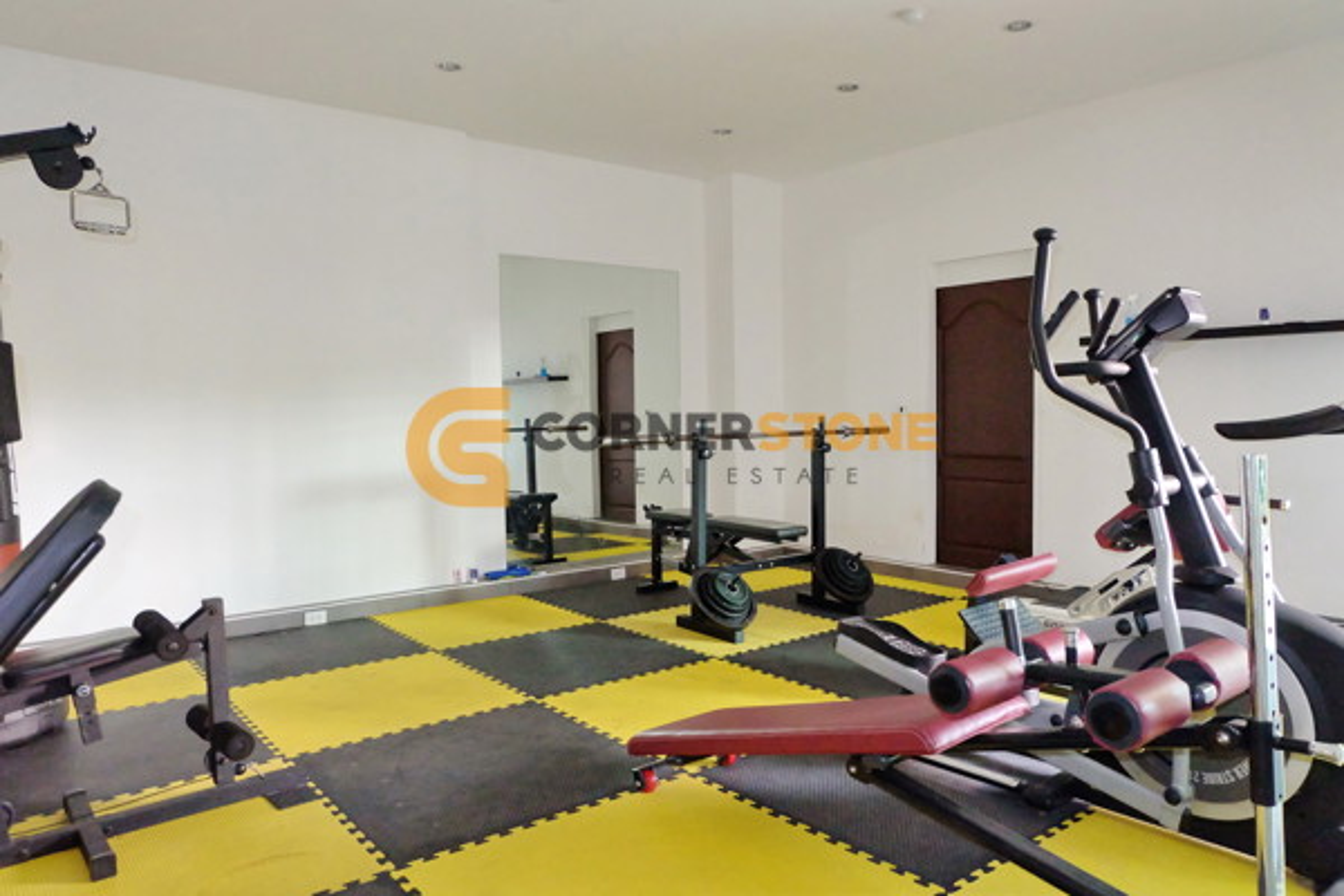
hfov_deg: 73.7
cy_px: 448
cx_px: 672
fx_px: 896
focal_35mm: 24
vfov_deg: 53.1
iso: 5000
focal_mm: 16
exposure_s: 1/60
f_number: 3.5
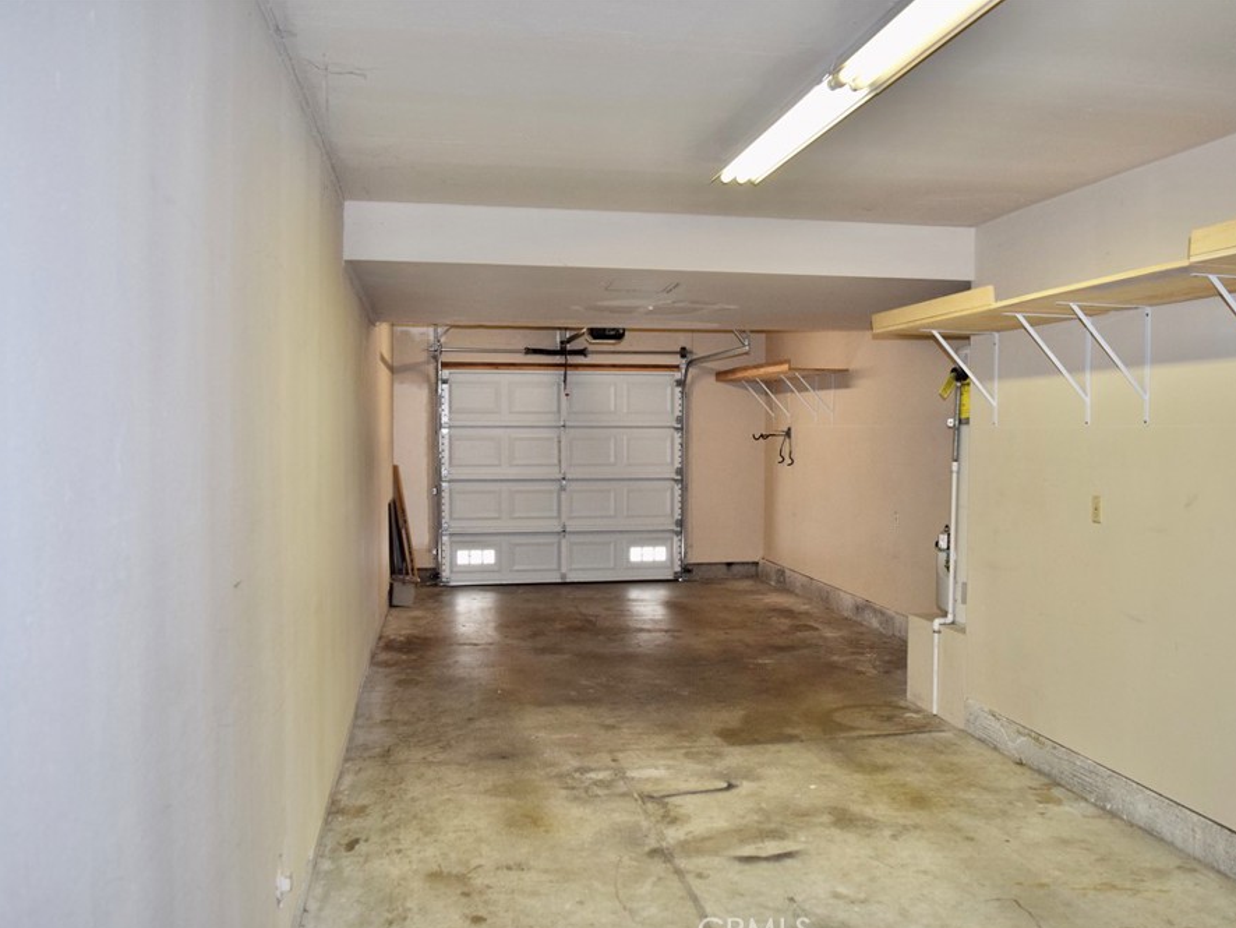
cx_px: 665
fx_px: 1071
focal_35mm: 30
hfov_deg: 59.9
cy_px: 474
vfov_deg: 46.8
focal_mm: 18
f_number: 4.5
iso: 800
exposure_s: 1/80
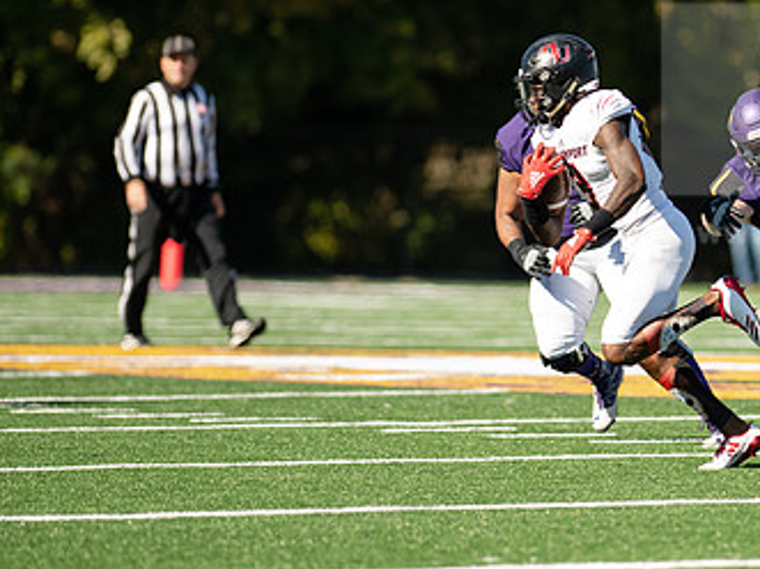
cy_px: 281
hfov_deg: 3.9
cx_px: 592
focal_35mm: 506
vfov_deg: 2.9
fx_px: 11105
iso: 200
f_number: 3.2
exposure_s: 1/1600
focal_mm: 300
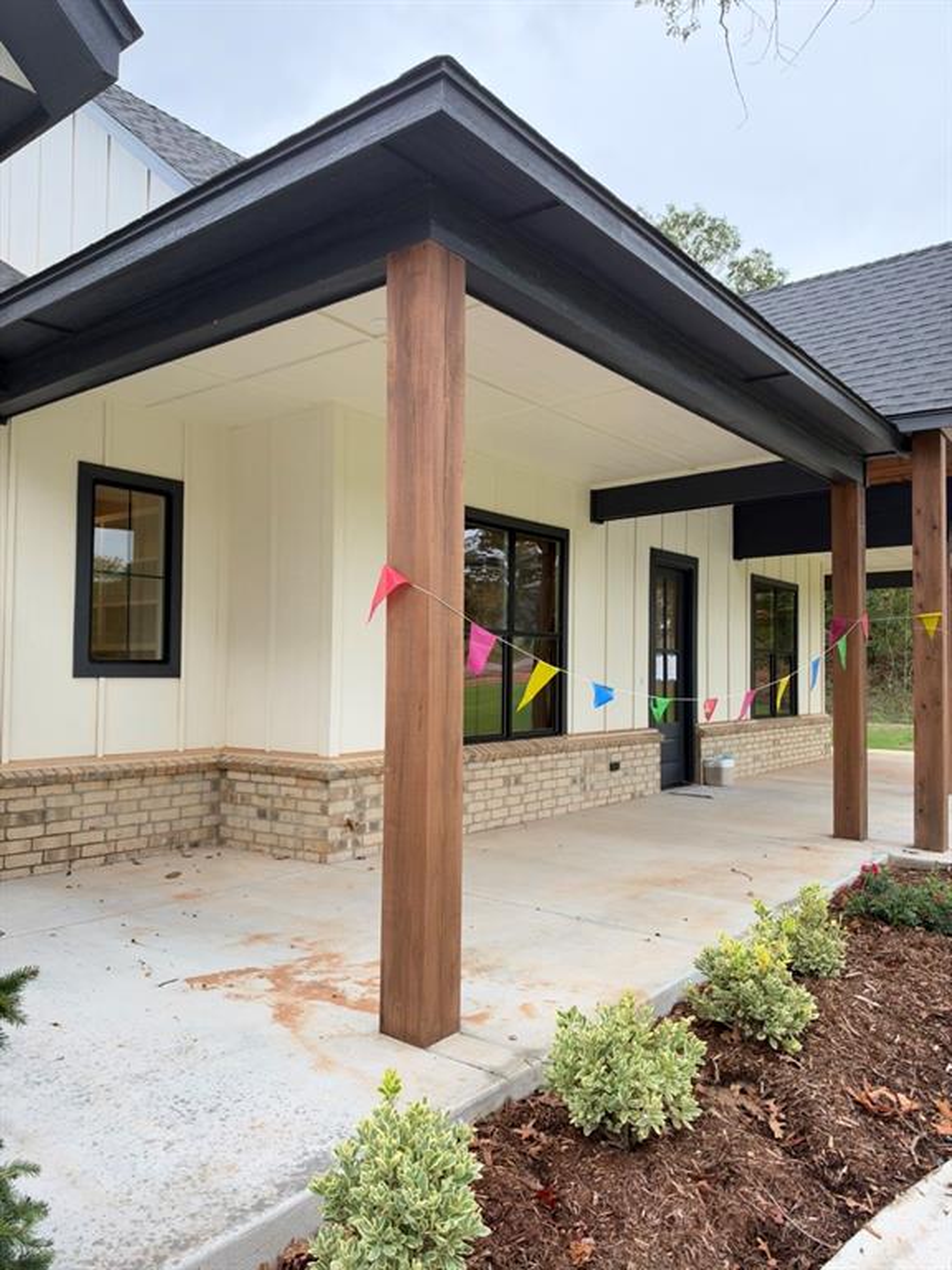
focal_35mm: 24
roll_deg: -1.1
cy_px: 635
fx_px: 880
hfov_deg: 56.8
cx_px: 476
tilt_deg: +2.9
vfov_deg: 71.6
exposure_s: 1/290
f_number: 1.8
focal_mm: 6.93
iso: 80
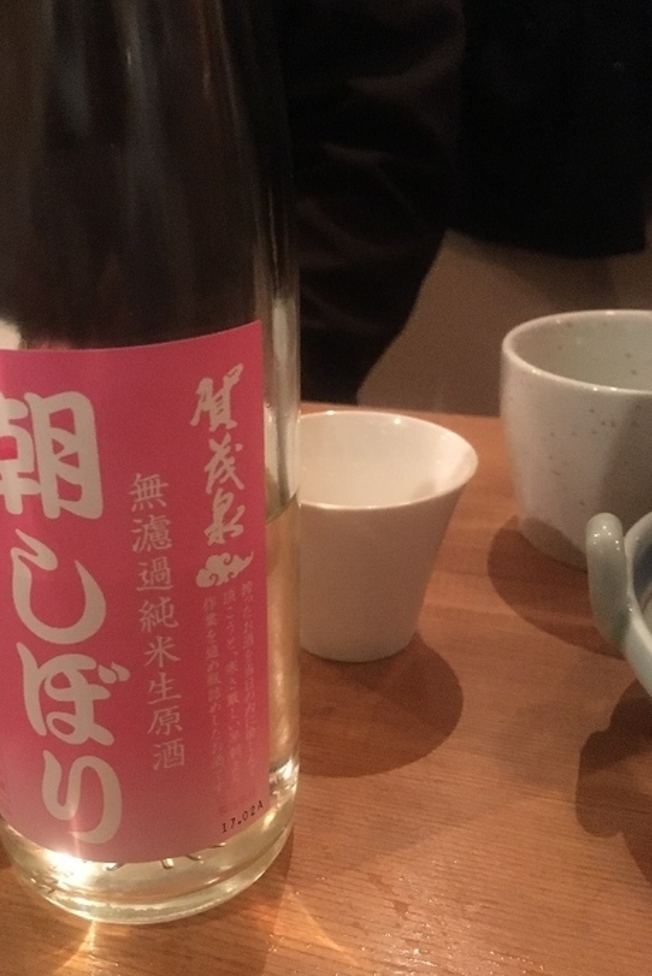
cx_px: 234
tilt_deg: -25.5
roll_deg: +3.2
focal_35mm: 35
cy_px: 500
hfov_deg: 37.6
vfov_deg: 54.4
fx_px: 950
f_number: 2.2
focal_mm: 4.15
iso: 320
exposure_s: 1/15
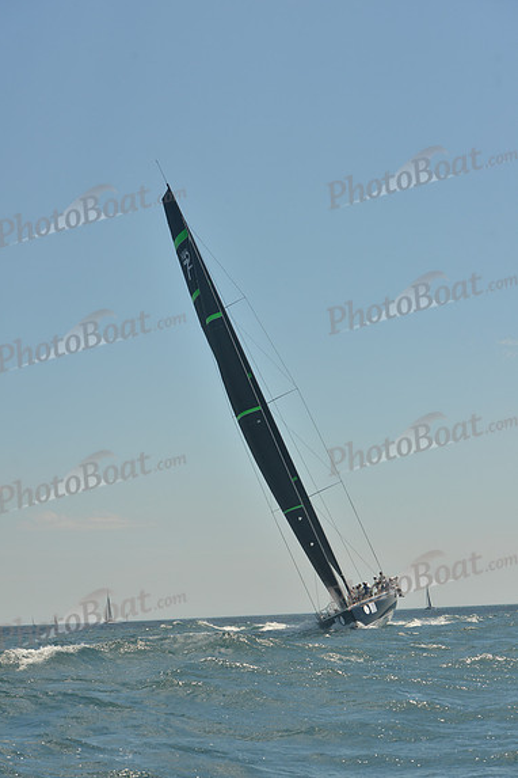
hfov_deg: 16.5
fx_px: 1791
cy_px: 390
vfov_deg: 24.5
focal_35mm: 83
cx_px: 257
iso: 400
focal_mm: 82
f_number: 8
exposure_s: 1/800
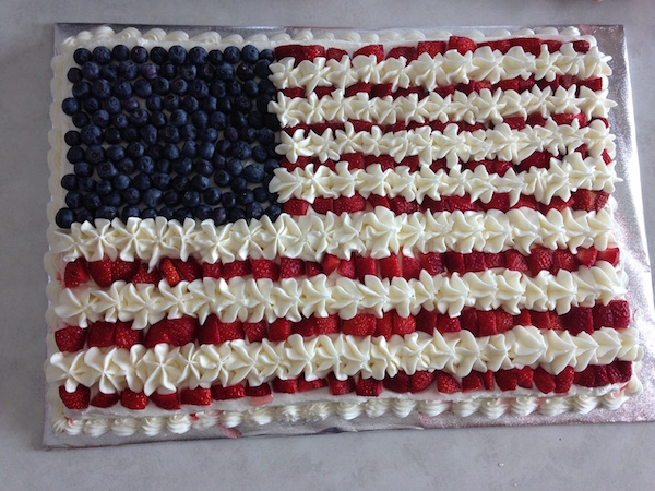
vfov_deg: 42.9
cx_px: 328
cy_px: 246
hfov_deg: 55.4
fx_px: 624
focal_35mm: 33
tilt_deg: -81.1
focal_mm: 4.12
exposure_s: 1/120
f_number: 2.4
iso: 50
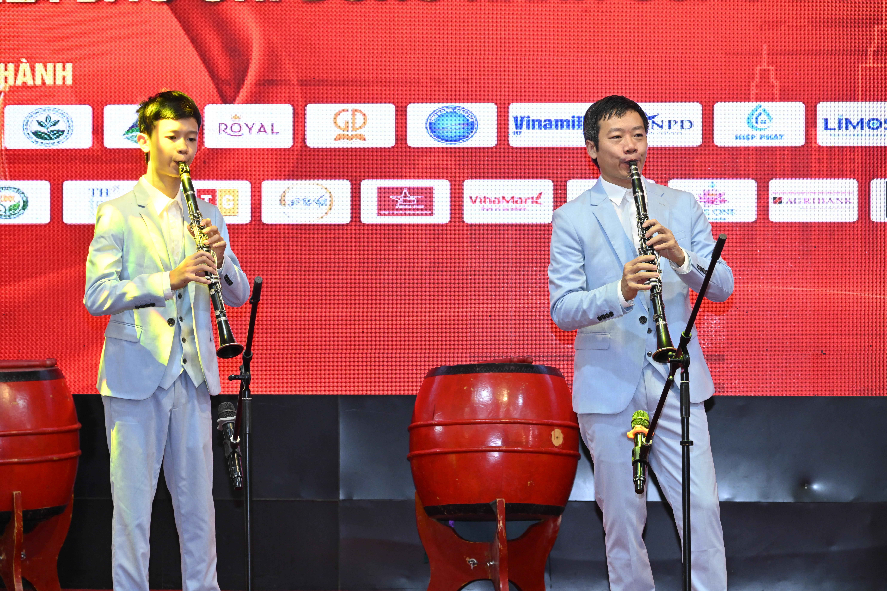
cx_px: 444
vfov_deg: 11.9
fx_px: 2833
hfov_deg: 17.8
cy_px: 296
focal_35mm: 115
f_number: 7.1
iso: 1600
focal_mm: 115
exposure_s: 1/100
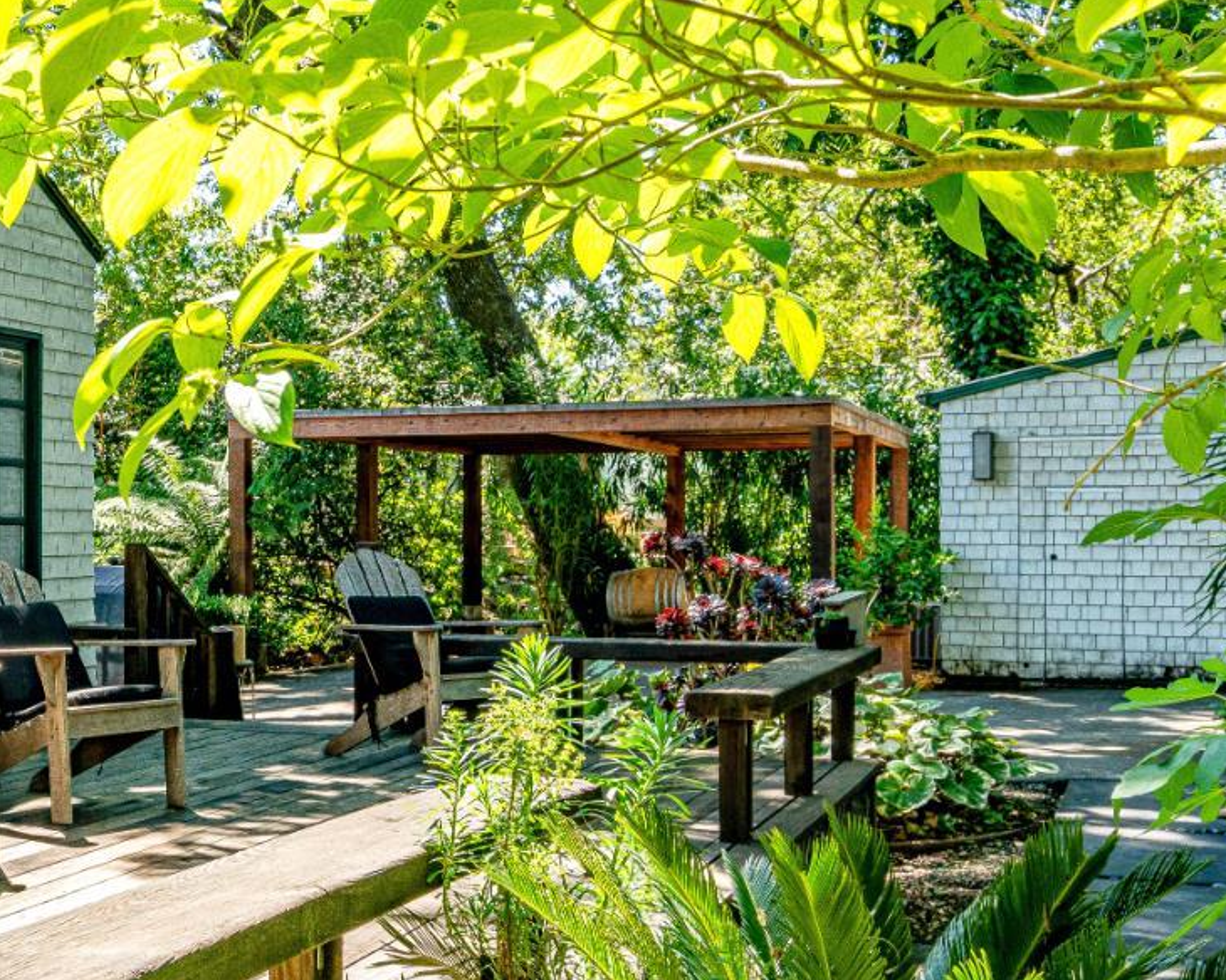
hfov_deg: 33.4
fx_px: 1959
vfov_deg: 28.1
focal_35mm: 54
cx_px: 181
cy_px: 480
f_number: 11
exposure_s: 1/100
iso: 400
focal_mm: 28
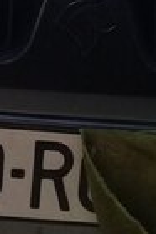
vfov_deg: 13.1
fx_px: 990
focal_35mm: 152
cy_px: -73
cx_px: 3
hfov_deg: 9.0
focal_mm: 3.3
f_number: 2.2
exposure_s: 1/1495
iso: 50
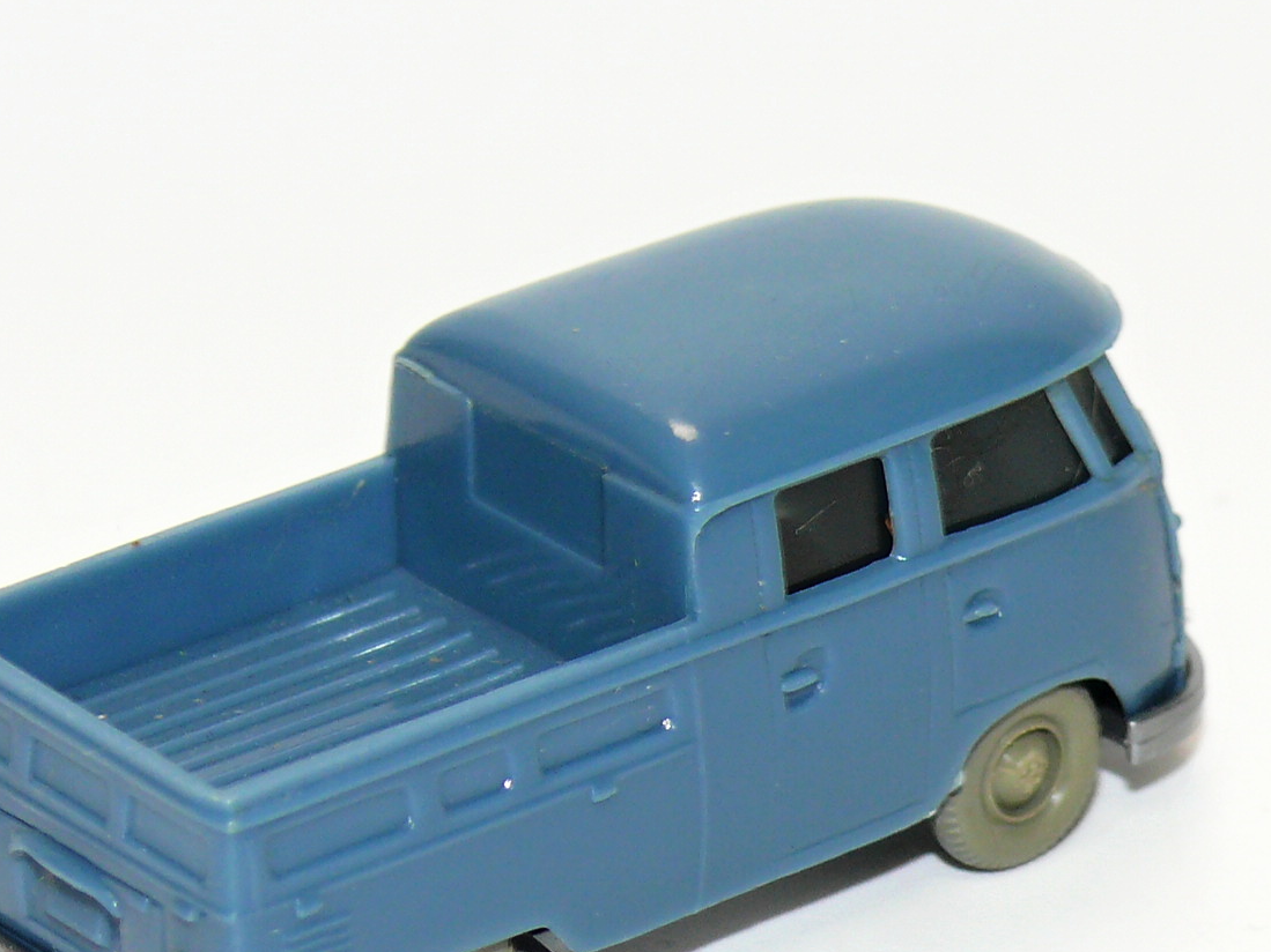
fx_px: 9142
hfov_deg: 8.0
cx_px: 552
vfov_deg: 6.0
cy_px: 642
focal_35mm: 249
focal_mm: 20.3
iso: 100
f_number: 4
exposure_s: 1/30
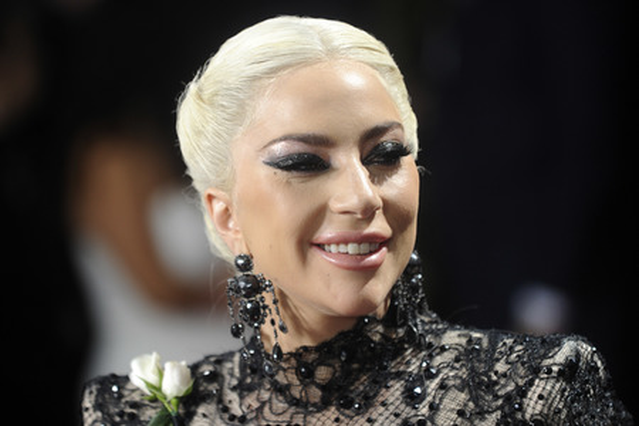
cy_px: 213
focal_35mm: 200
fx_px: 3550
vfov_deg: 6.9
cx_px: 320
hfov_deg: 10.3
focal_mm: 200
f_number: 4.5
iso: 1600
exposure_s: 1/1600
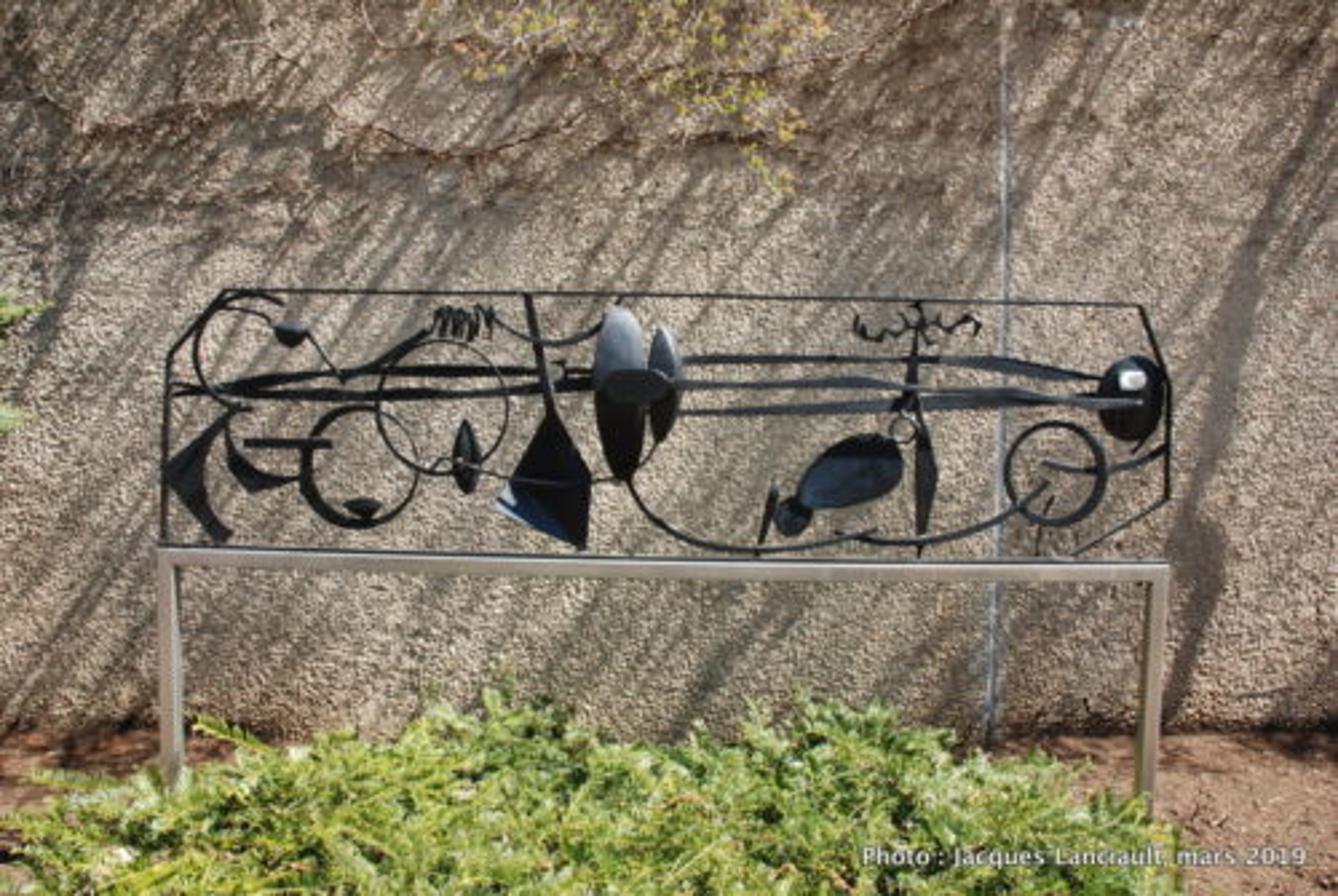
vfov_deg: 48.1
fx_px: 1005
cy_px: 448
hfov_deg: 67.3
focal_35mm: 27
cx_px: 669
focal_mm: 18
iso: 100
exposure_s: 1/25
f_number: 16
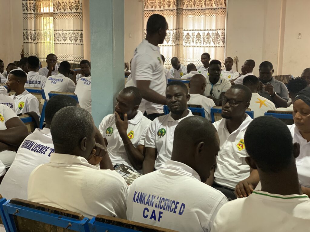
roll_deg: -0.6
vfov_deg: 28.0
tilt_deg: -10.8
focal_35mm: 52
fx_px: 466
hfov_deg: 36.8
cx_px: 155
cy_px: 116
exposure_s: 1/60
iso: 250
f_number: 2
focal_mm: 6
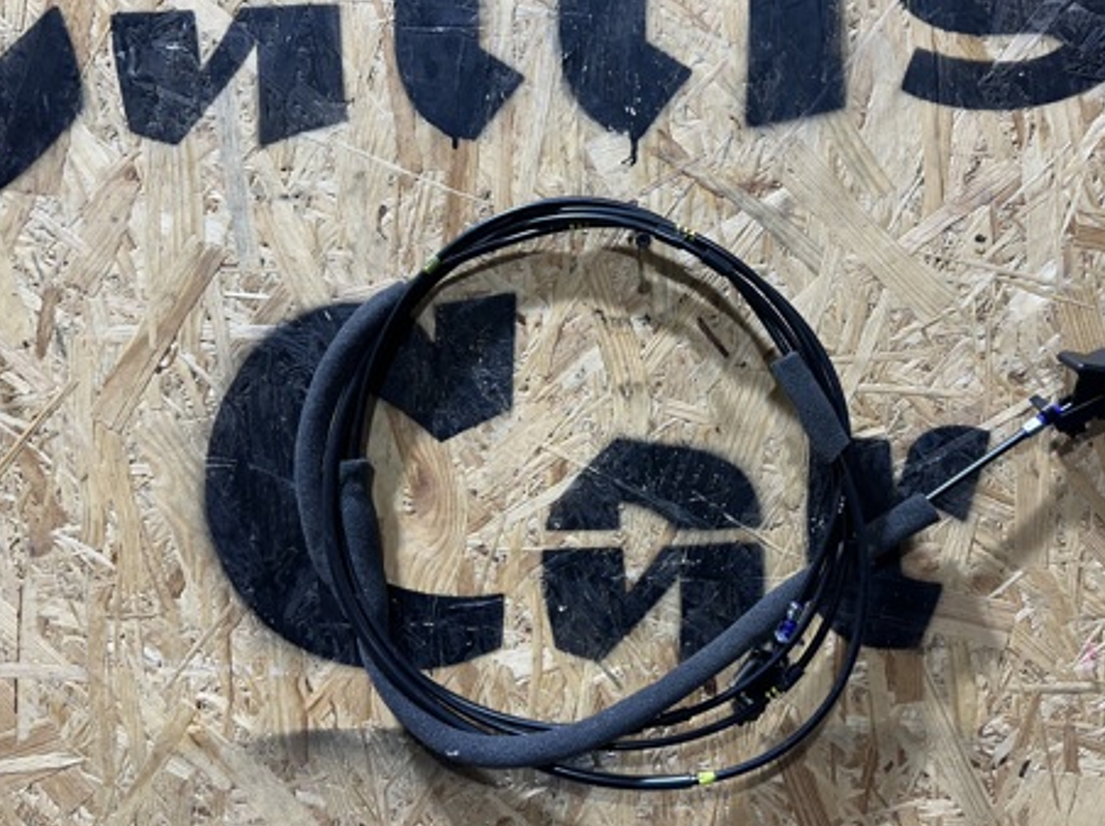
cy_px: 382
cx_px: 631
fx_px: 1084
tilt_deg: -7.9
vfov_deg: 41.7
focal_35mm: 34
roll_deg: +1.4
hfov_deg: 53.8
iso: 160
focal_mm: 6.86
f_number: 1.78
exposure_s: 1/100
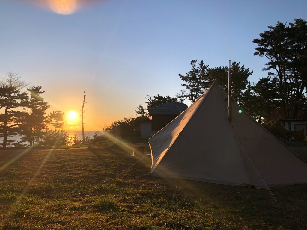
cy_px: 115
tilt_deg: +3.8
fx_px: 248
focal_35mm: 28
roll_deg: -0.5
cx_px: 154
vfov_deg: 49.7
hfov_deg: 63.4
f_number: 1.8
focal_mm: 4
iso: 20
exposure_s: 1/2000
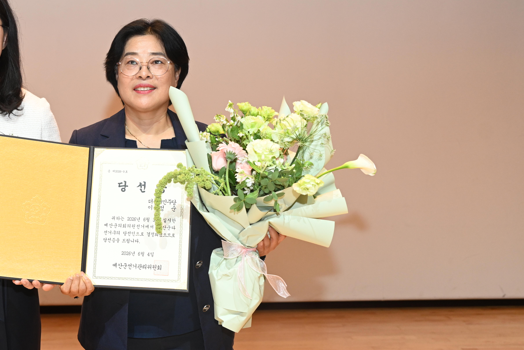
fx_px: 931
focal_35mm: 64
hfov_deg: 30.3
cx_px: 74
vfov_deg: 21.2
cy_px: 144
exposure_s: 1/200
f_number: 4
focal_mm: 37
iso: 1000
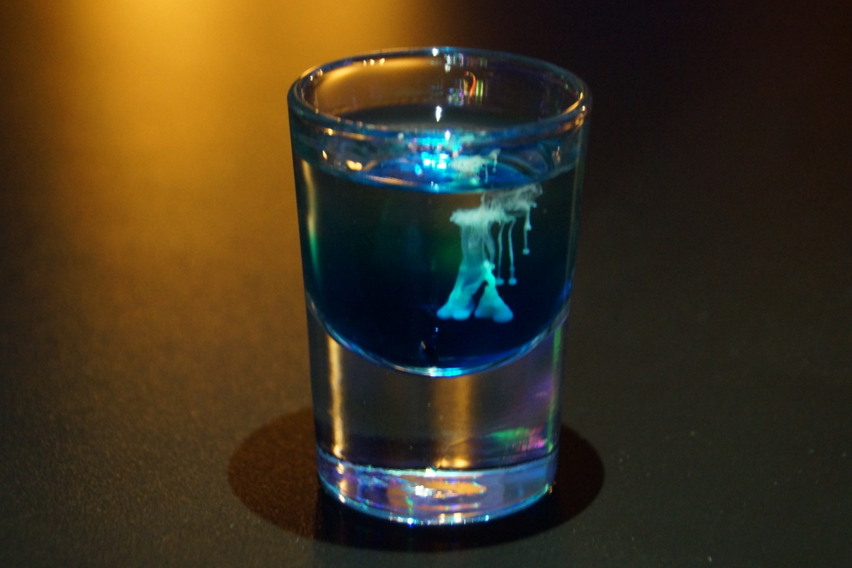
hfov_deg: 22.6
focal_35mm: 90
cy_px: 284
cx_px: 426
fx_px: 2129
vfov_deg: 15.2
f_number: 5
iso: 1600
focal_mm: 60
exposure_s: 1/10
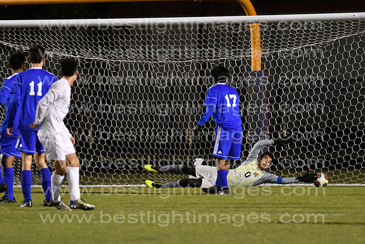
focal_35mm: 450
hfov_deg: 4.6
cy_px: 122
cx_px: 182
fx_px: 4563
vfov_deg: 3.1
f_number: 3.5
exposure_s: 1/640
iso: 10000
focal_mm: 300
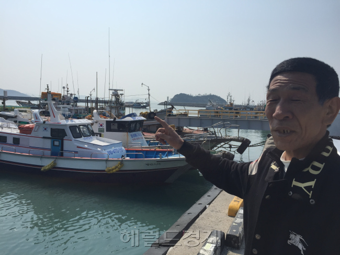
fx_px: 285
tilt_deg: -1.1
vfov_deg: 48.2
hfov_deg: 61.7
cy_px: 128
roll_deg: -2.4
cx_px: 170
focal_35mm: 29
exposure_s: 1/3597
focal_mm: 4.15
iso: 32
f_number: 2.2
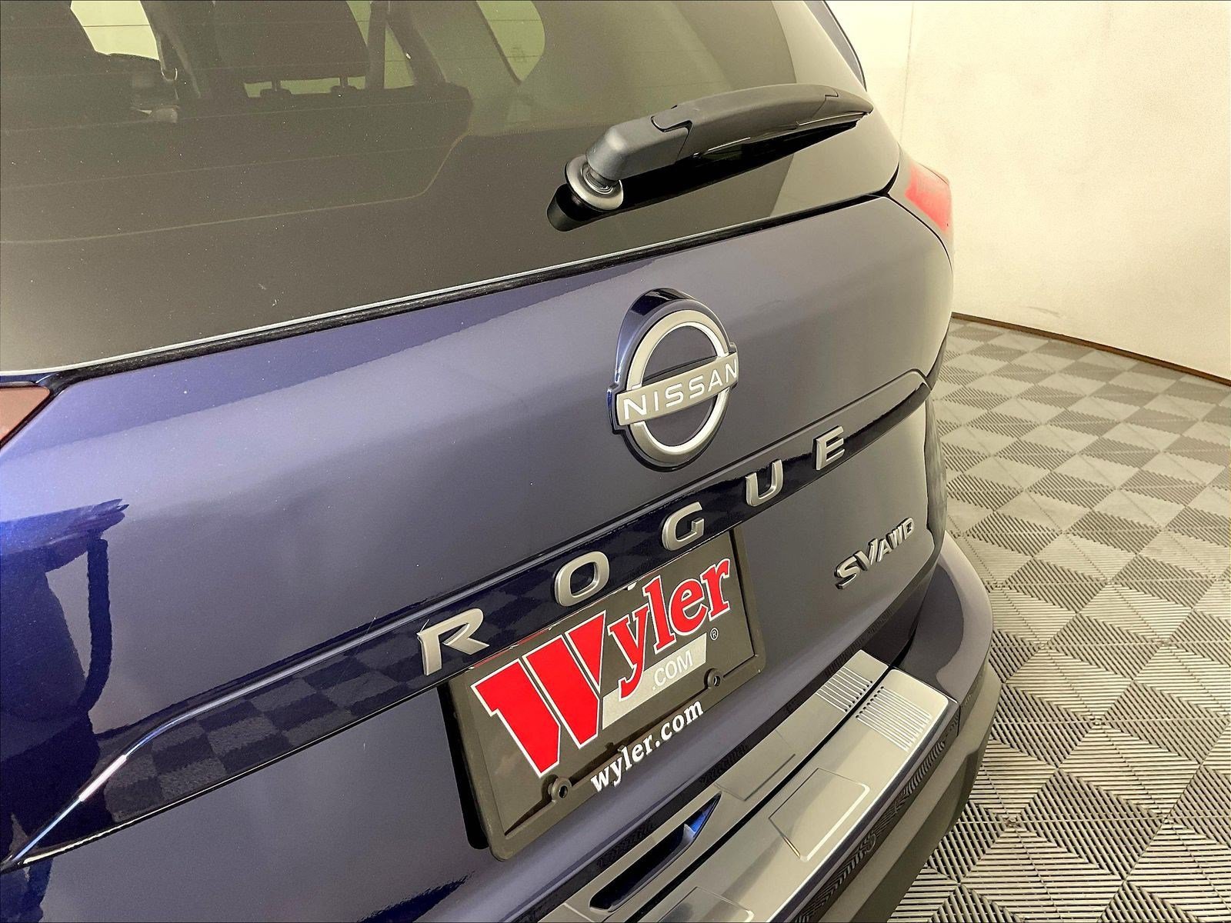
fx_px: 1031
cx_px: 616
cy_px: 462
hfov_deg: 61.7
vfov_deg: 48.2
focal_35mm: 29
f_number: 1.8
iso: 80
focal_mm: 3
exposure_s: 1/60
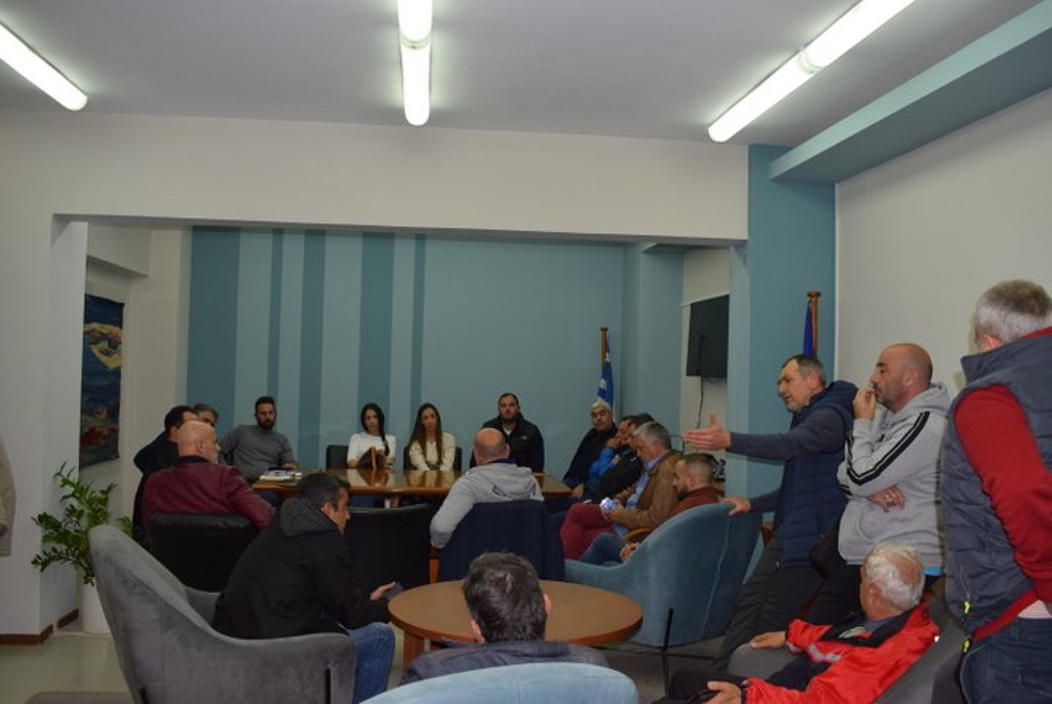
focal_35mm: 32
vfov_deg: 41.8
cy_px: 352
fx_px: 922
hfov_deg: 59.4
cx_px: 526
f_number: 5.6
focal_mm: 21
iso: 800
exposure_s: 1/125
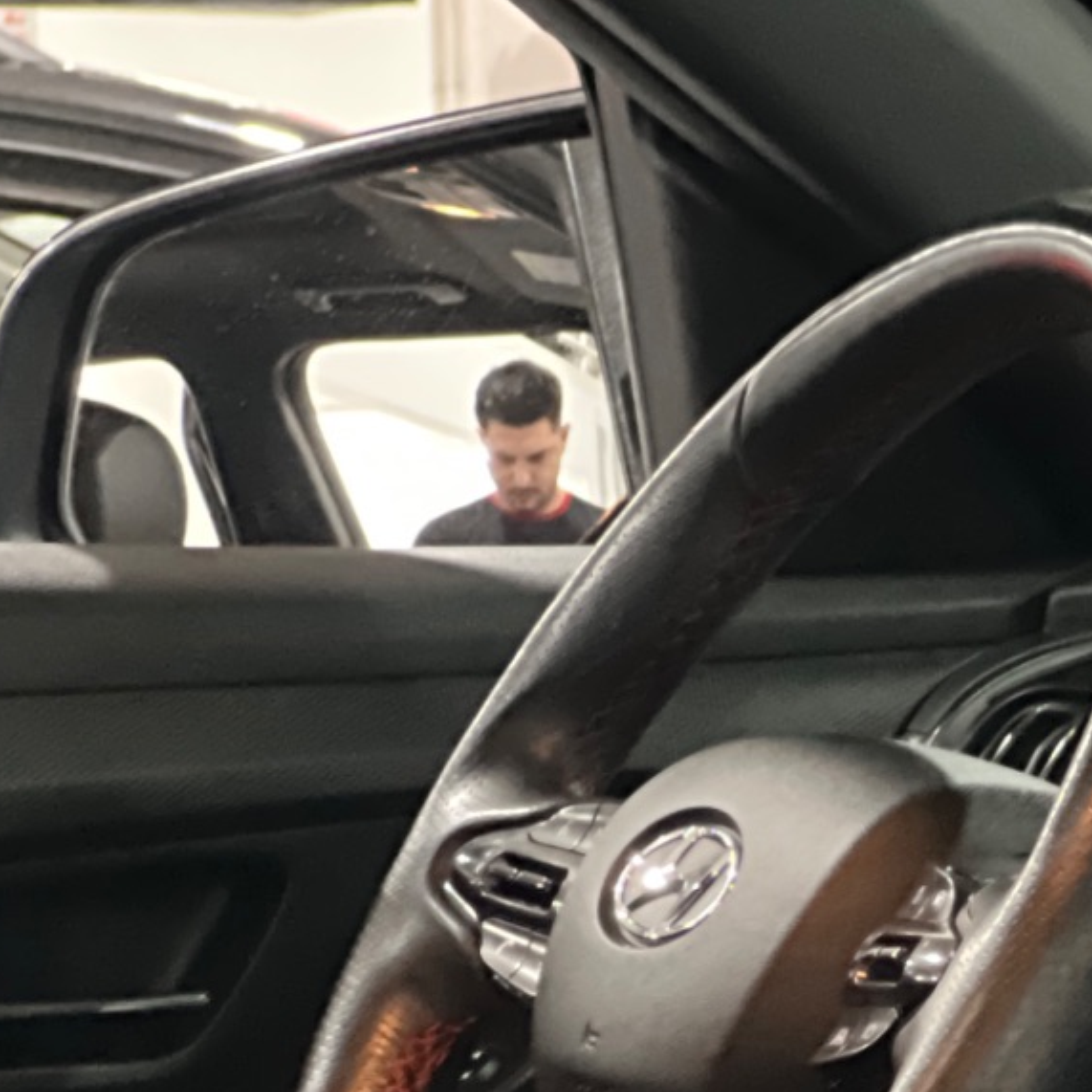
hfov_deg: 7.5
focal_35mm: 229
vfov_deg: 7.6
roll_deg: +0.4
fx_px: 8173
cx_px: 1779
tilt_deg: -7.0
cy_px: 1346
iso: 2000
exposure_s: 1/15
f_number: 2.8
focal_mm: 9
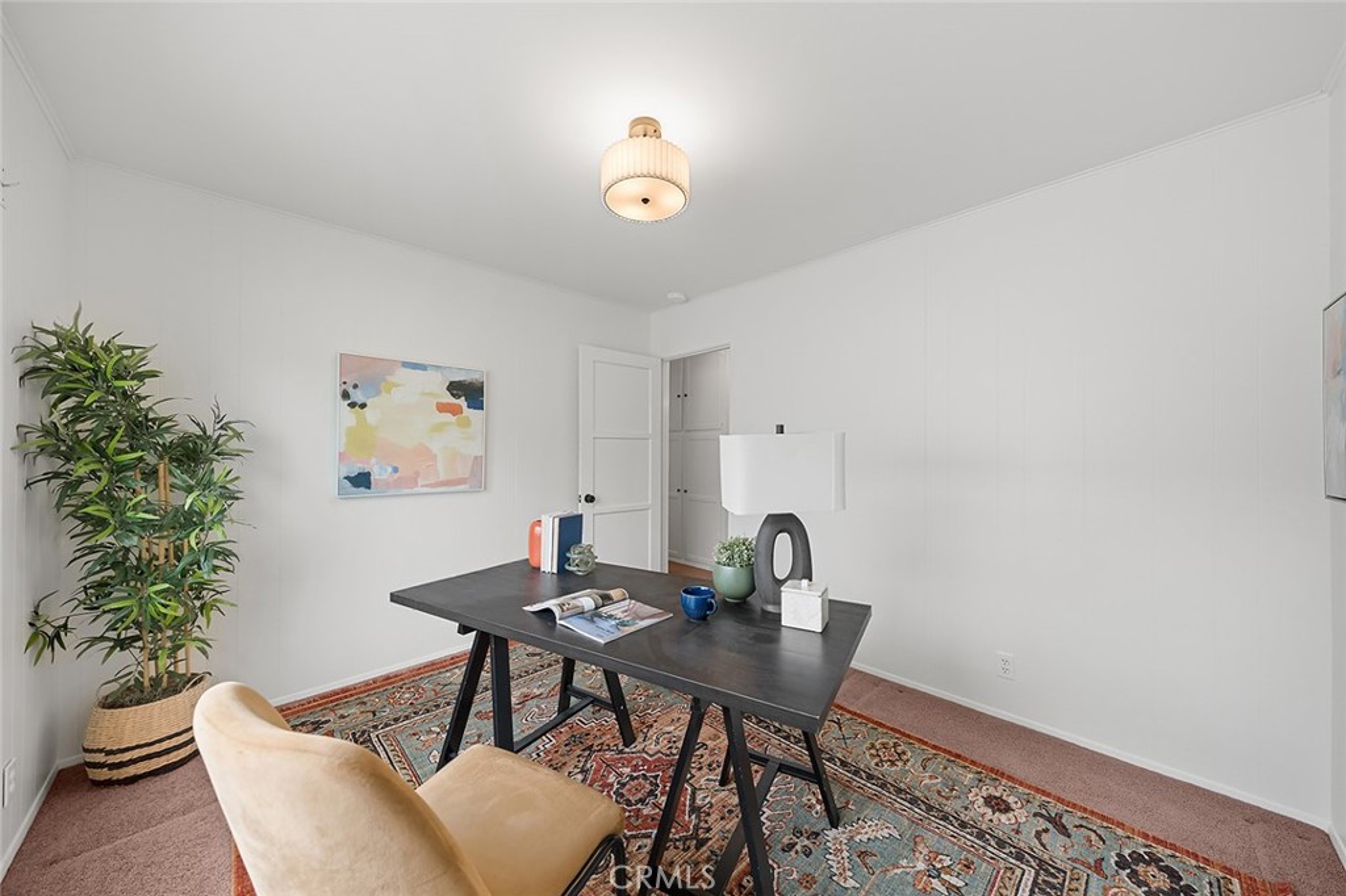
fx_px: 448
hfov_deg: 112.6
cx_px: 673
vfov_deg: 90.0
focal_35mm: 12
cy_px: 448
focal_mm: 12
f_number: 4.5
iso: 1250
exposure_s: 1/50
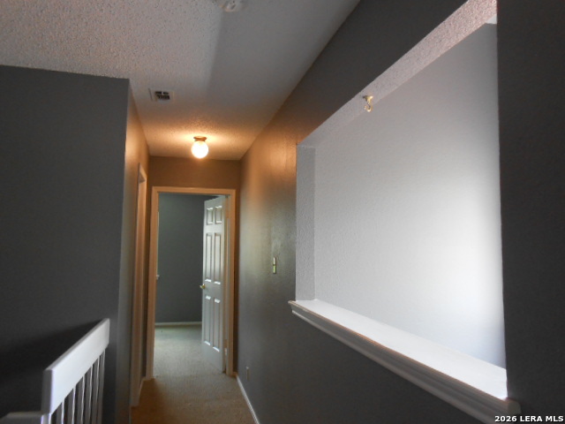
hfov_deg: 67.3
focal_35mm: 26
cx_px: 282
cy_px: 212
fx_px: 424
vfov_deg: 53.1
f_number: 3.5
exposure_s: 1/30
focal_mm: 4.6
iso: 250
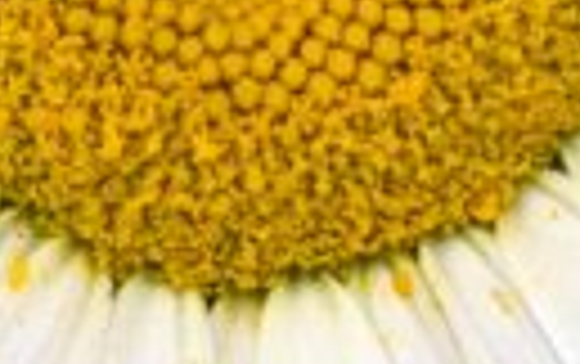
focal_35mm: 970
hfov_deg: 2.2
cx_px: 270
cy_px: -186
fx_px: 15353
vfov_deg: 1.4
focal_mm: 80
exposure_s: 1/180
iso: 160
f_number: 5
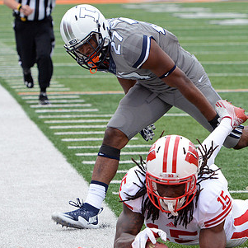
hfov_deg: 7.6
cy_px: 139
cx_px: 236
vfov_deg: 7.6
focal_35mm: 229
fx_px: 1856
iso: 1600
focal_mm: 140
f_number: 7.1
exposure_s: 1/1250
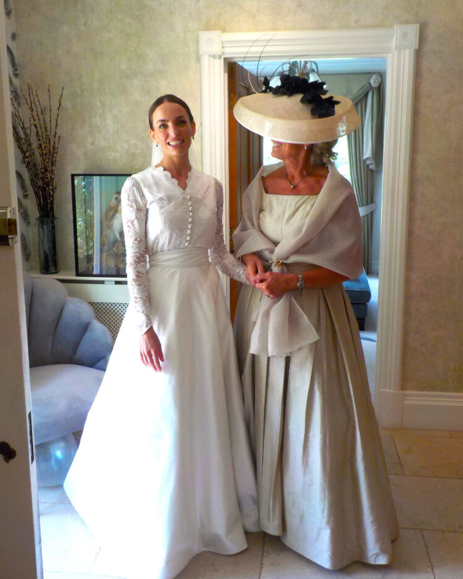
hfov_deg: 45.8
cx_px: 233
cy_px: 271
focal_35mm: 32
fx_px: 548
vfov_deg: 55.6
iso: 125
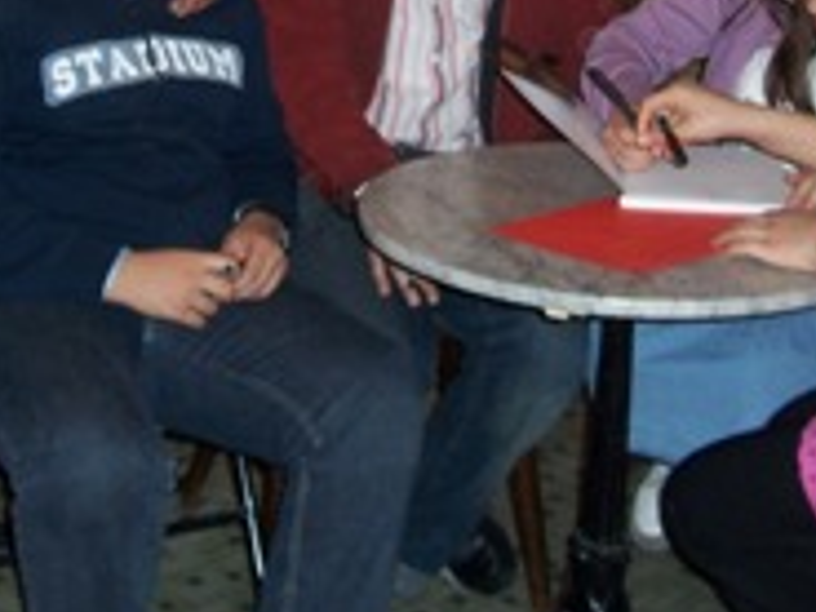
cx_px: 319
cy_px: -75
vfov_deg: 17.2
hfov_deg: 23.5
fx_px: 1957
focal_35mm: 83
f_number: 2.7
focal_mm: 5.6
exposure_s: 1/60
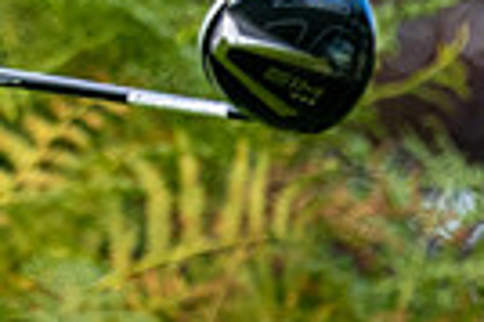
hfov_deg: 0.8
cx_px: -817
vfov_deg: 0.6
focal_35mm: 2456
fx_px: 32979
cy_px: -549
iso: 200
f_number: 5.6
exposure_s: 1/640
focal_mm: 300
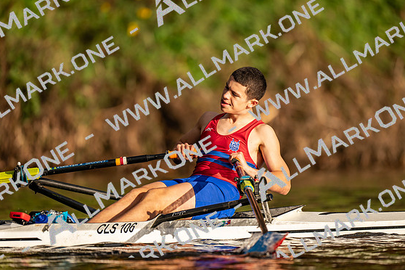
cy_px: 133
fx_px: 7019
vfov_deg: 2.2
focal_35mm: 624
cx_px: 195
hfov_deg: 3.3
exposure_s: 1/2500
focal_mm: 600
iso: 180
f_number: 4
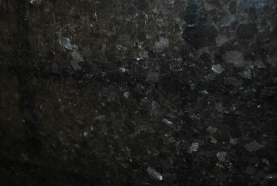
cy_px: 93
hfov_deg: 57.1
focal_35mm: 33
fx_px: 255
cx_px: 138
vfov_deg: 40.2
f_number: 4
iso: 400
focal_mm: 22
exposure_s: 1/60
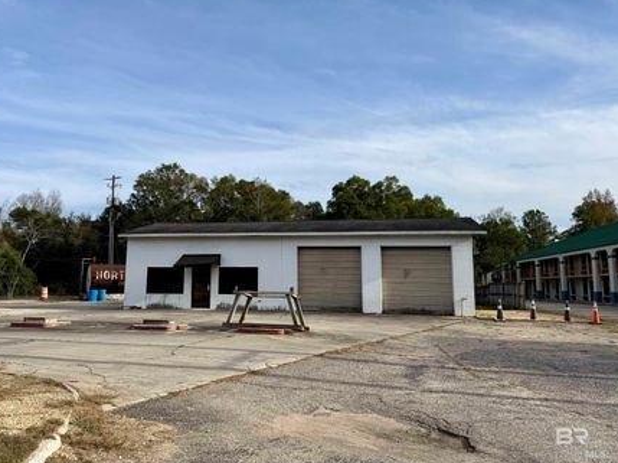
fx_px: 499
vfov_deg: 49.6
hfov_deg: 63.3
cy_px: 207
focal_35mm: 28
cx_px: 271
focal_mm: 6.76
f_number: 1.78
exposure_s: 1/5714
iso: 80
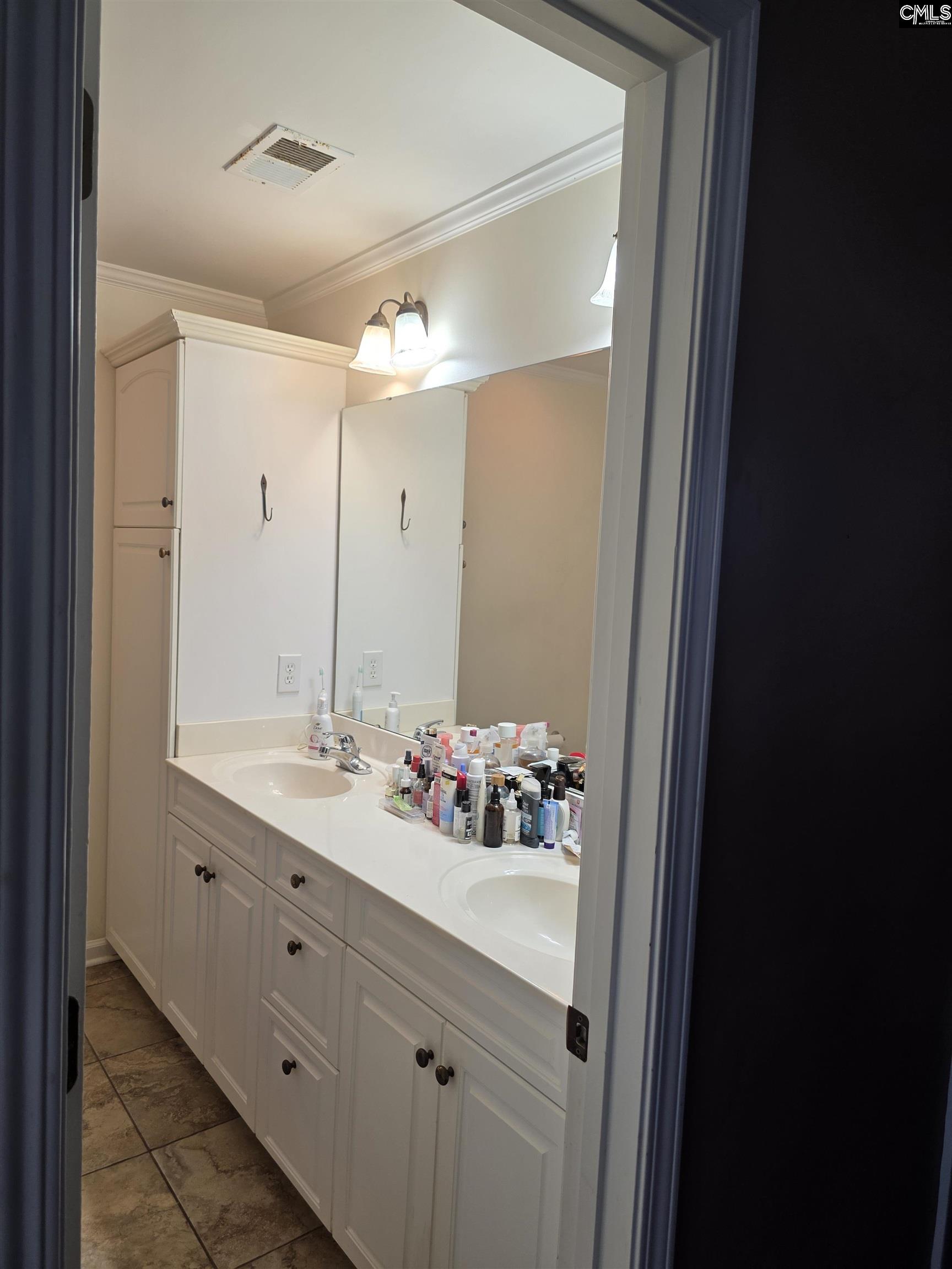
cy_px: 634
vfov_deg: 73.9
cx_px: 476
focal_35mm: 23
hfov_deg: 58.9
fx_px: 843
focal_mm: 6.3
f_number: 1.7
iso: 100
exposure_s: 1/120
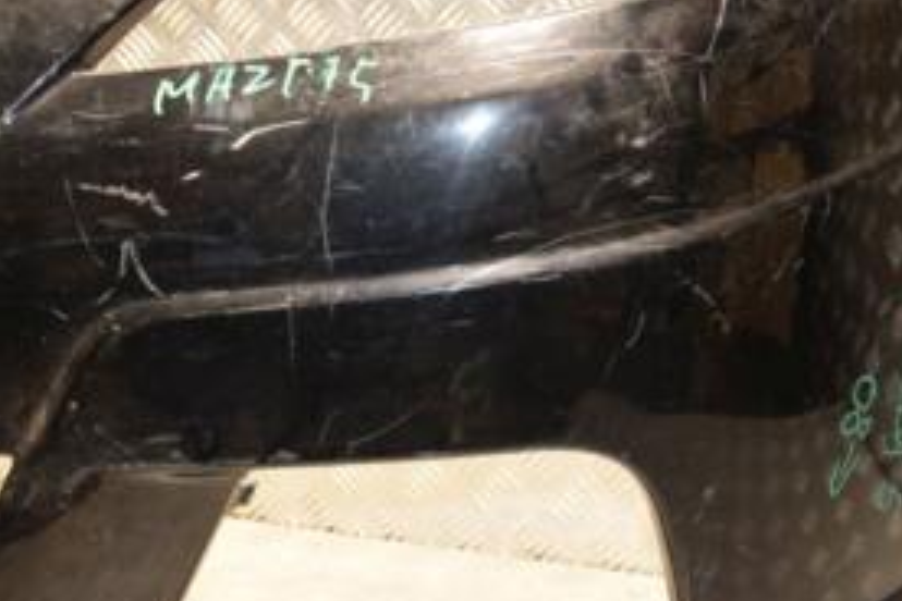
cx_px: 451
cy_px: 284
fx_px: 2455
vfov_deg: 14.0
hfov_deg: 20.8
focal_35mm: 98
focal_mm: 30
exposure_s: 1/100
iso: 800
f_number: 5
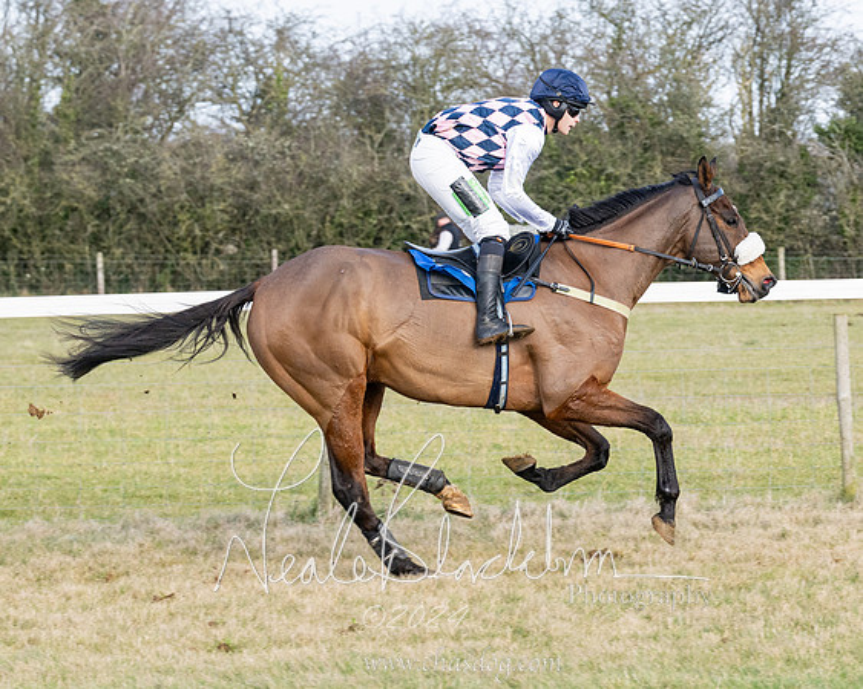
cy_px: 384
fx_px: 5019
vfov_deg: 7.9
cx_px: 609
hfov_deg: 9.8
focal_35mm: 197
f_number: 5
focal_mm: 91
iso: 400
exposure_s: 1/1000
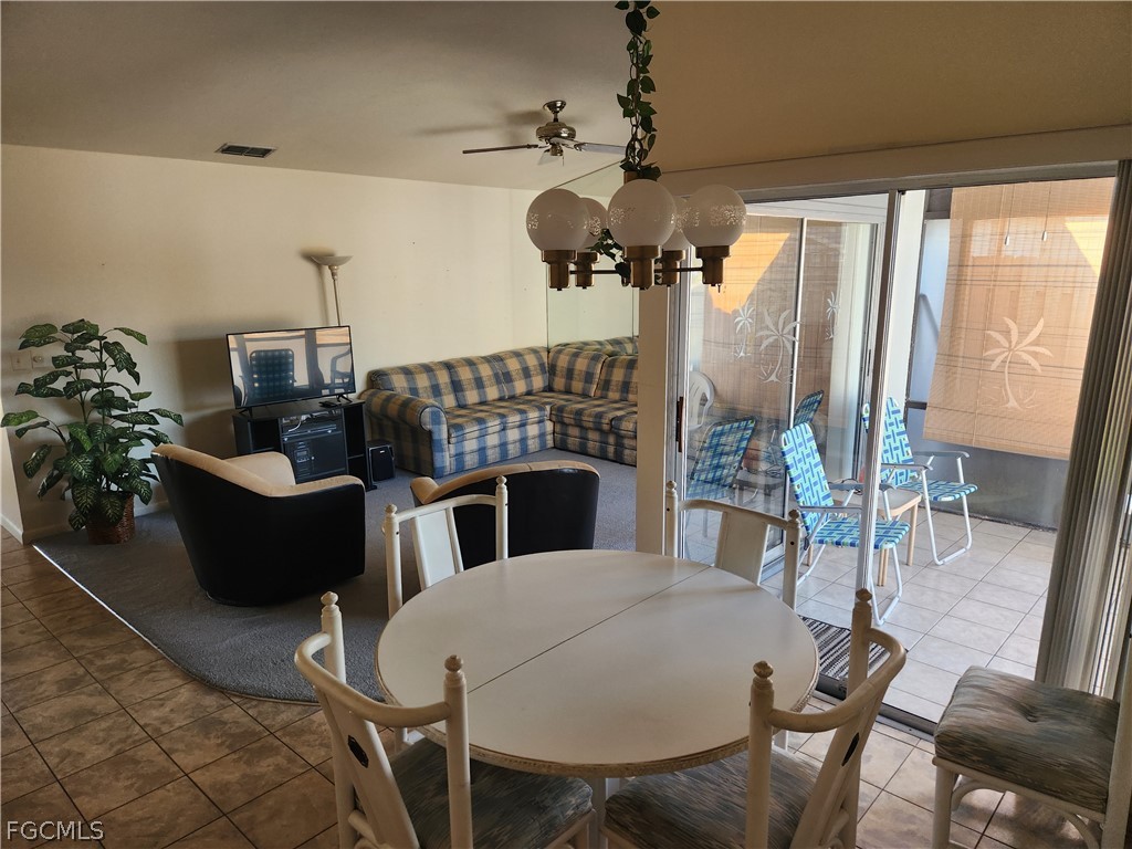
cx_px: 566
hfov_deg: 73.9
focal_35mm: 23
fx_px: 752
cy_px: 424
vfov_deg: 58.9
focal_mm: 5.4
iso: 200
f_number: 1.8
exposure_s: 1/180
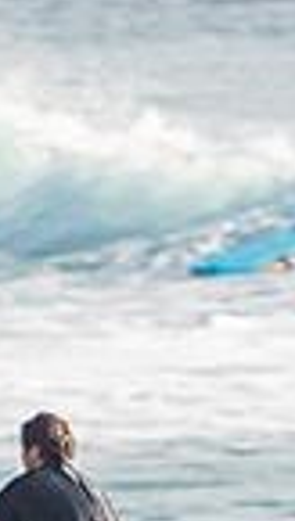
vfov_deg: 1.0
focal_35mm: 2093
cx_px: 137
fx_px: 28988
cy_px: 613
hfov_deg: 0.6
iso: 160
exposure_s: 1/320
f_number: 5.6
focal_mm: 500
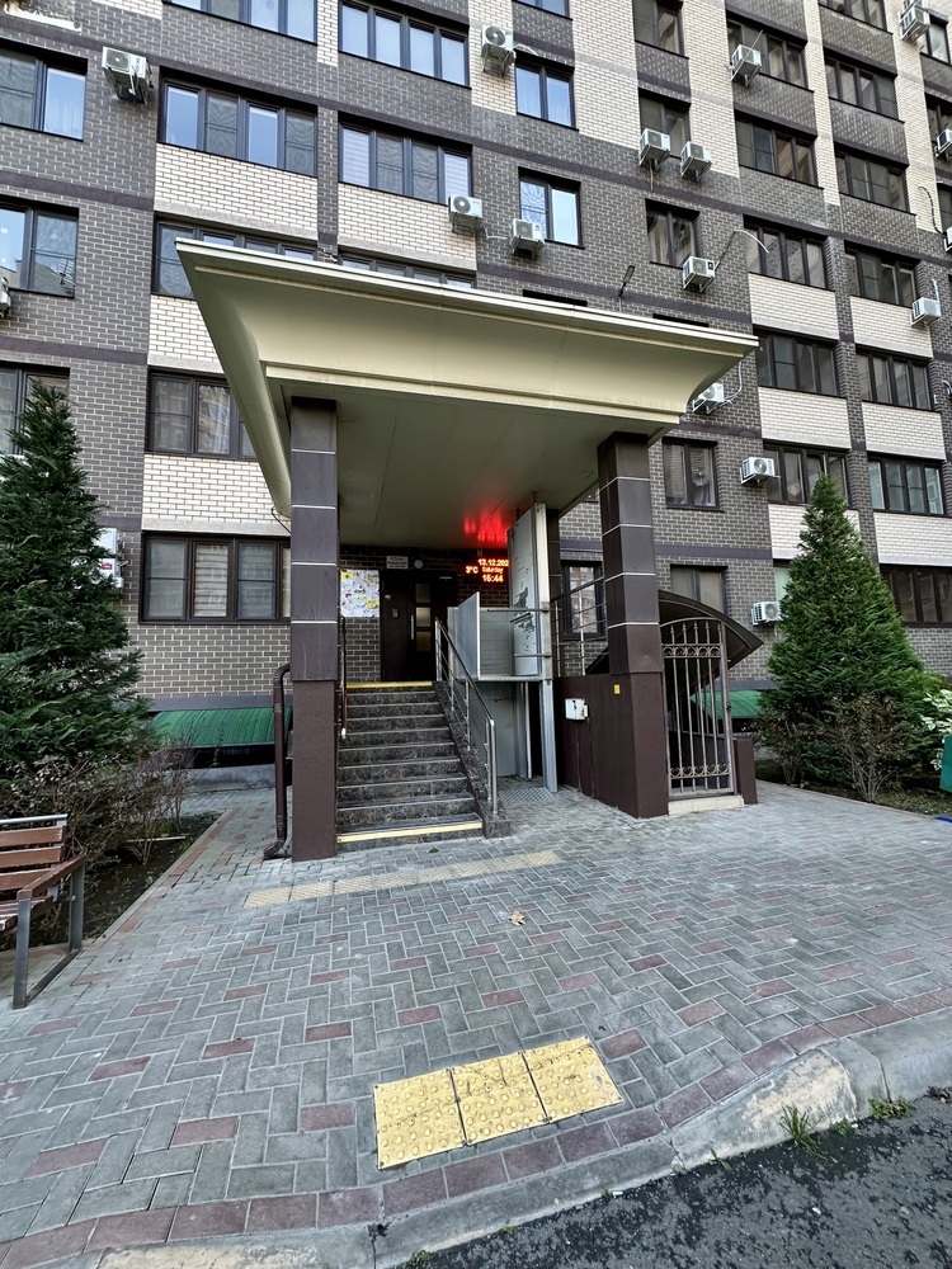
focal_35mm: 14
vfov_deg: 102.1
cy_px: 634
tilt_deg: +7.5
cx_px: 476
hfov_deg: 85.7
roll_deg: +1.6
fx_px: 513
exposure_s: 1/92
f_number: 2.2
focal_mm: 2.22
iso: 125
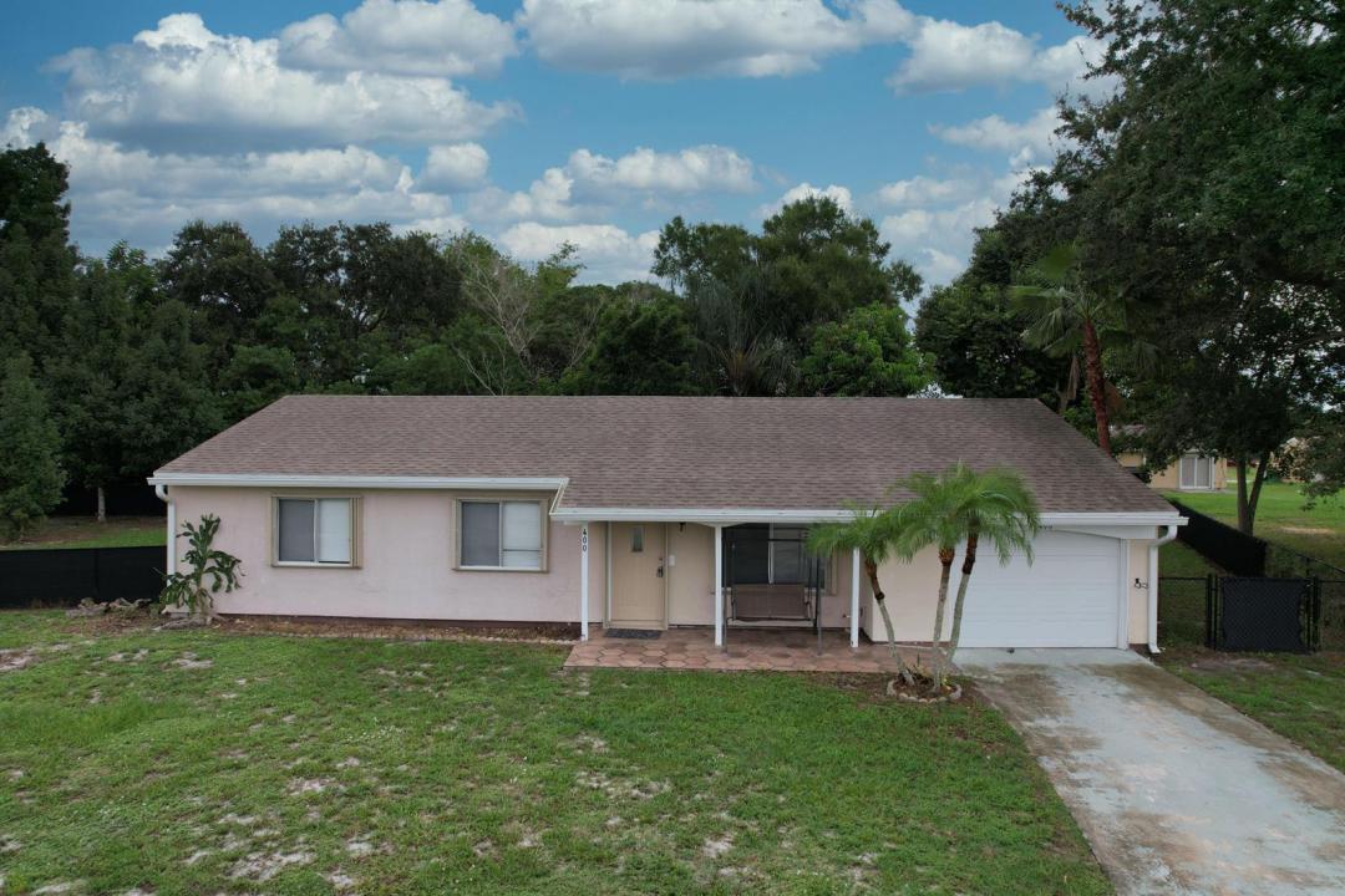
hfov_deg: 78.6
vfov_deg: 57.2
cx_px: 672
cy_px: 448
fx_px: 822
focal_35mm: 22
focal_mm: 8.4
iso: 100
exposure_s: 1/60
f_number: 2.8
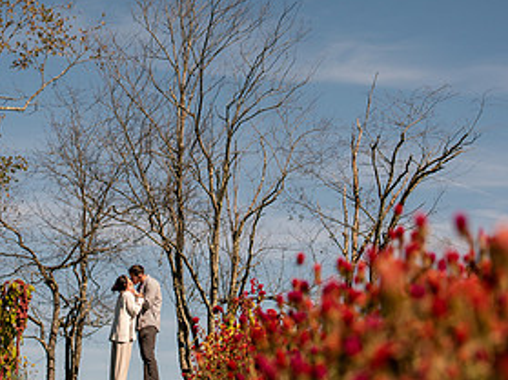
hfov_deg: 14.1
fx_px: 2054
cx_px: 193
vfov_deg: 10.6
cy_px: 77
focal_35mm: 140
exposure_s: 1/4000
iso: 100
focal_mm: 70
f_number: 3.2
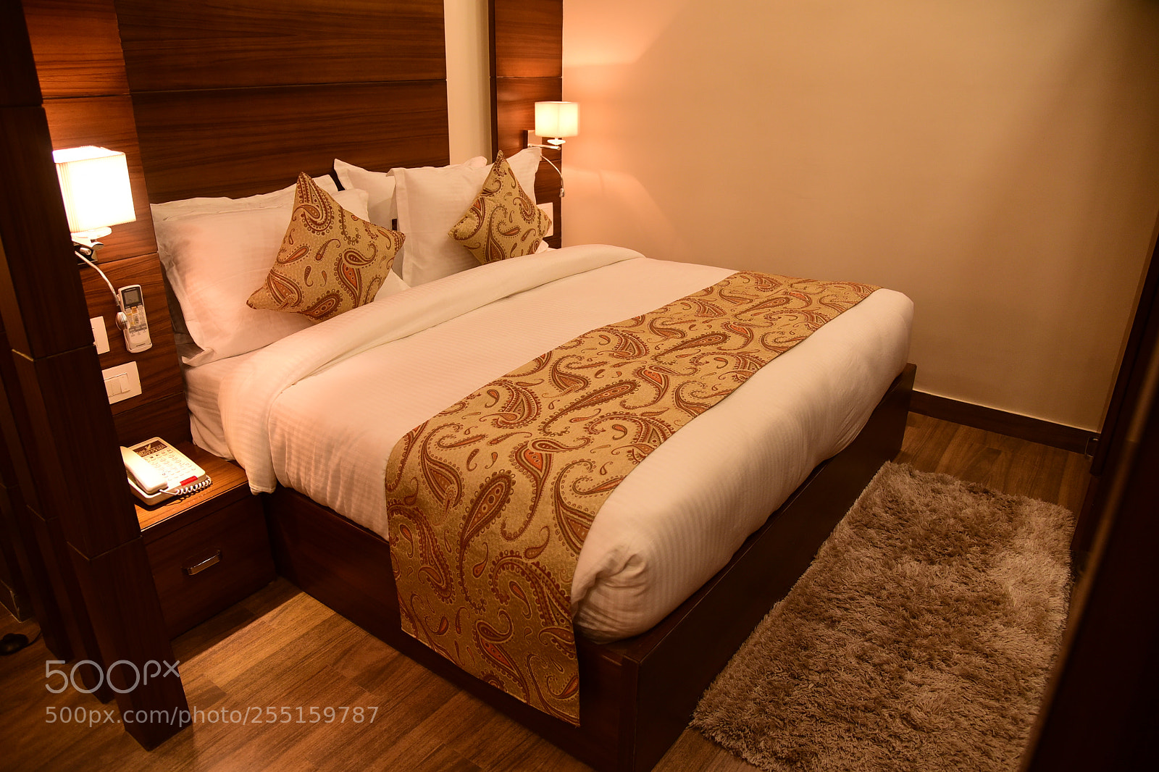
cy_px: 386
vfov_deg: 53.1
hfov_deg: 73.8
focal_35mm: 24
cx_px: 580
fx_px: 772
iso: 1600
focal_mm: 24
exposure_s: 1/100
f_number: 4
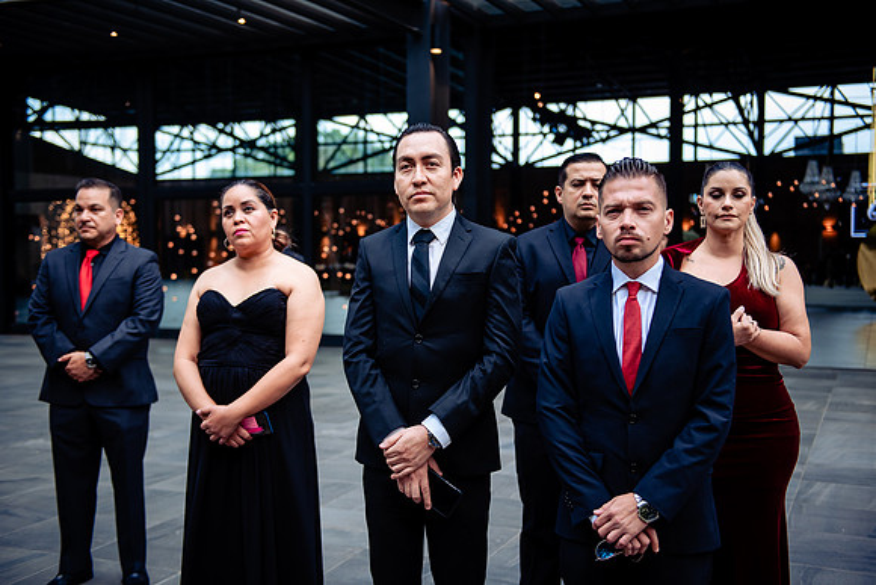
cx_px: 438
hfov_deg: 46.4
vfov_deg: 31.9
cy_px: 292
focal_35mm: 42
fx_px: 1022
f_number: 2.8
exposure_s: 1/160
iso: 320
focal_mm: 42
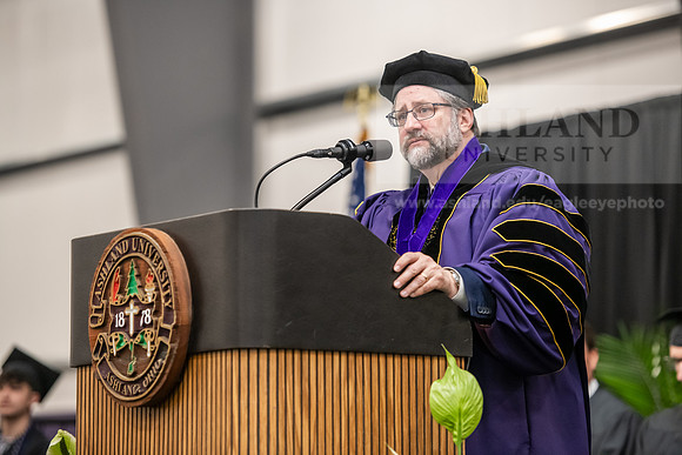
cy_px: 228
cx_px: 341
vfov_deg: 9.2
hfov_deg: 13.7
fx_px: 2842
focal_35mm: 150
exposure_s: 1/200
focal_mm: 150
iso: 3200
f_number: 3.2
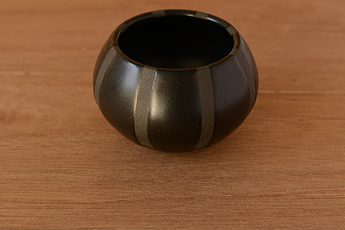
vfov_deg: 16.2
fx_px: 805
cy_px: 68
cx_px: 179
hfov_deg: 24.2
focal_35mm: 84
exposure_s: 1/100
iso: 500
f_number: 5
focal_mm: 50
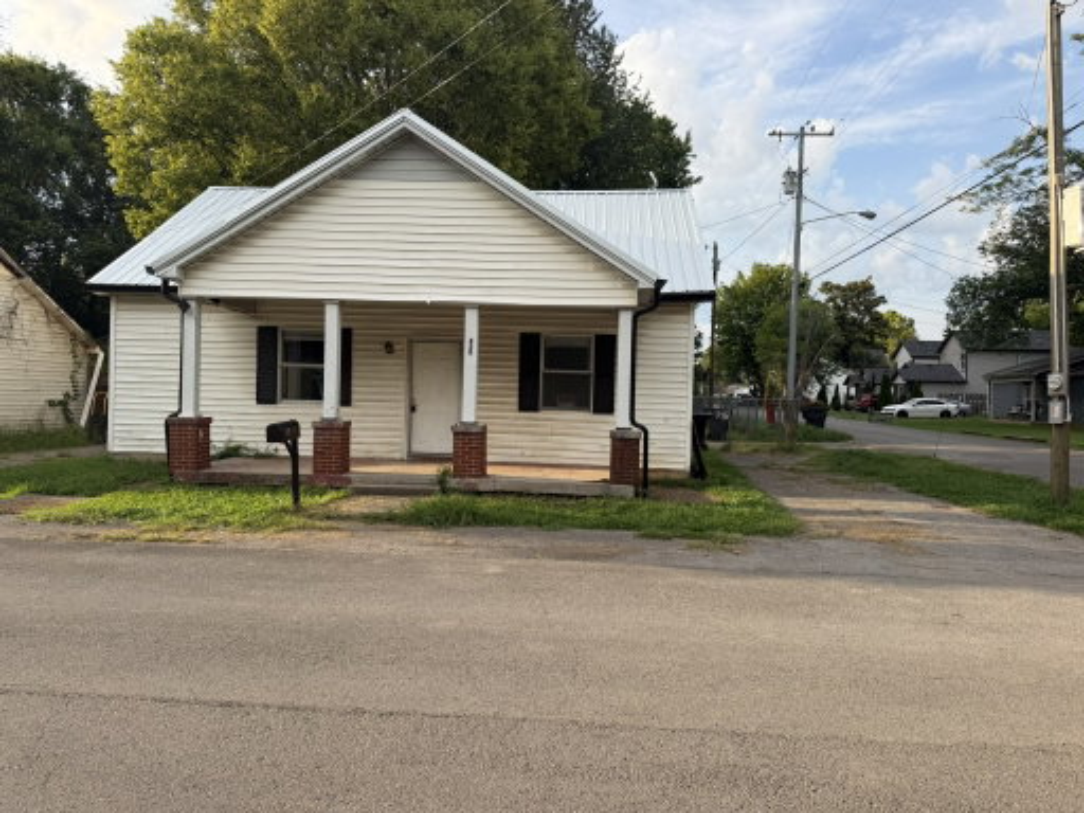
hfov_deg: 71.6
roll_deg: -1.9
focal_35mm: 24
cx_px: 542
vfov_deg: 56.8
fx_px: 752
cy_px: 406
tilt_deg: -1.5
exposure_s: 1/1410
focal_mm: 6.76
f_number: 1.78
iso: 80
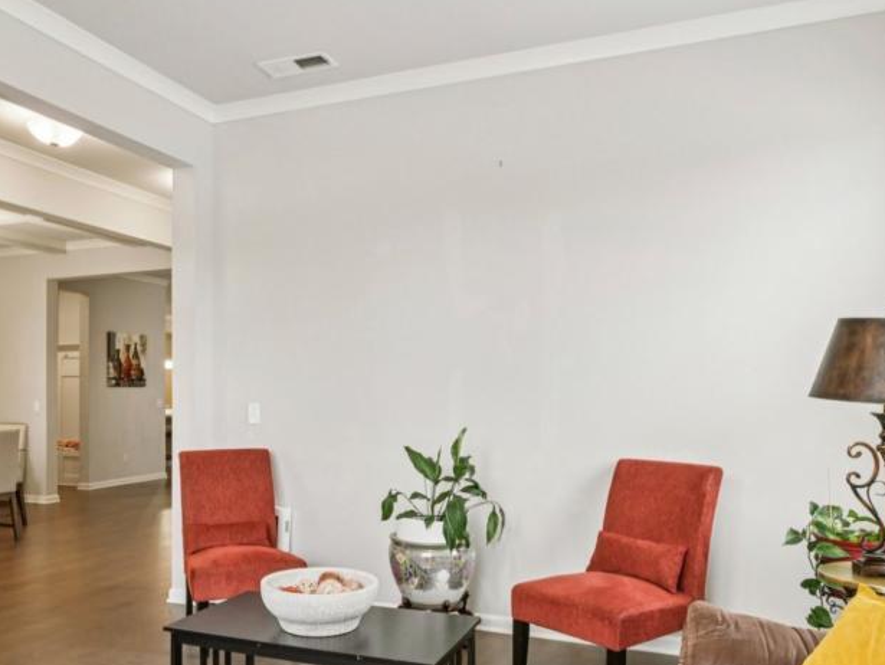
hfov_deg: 59.7
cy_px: 376
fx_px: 767
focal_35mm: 30
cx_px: 377
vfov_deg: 46.7
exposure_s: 1/30
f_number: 8
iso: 400
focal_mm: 16
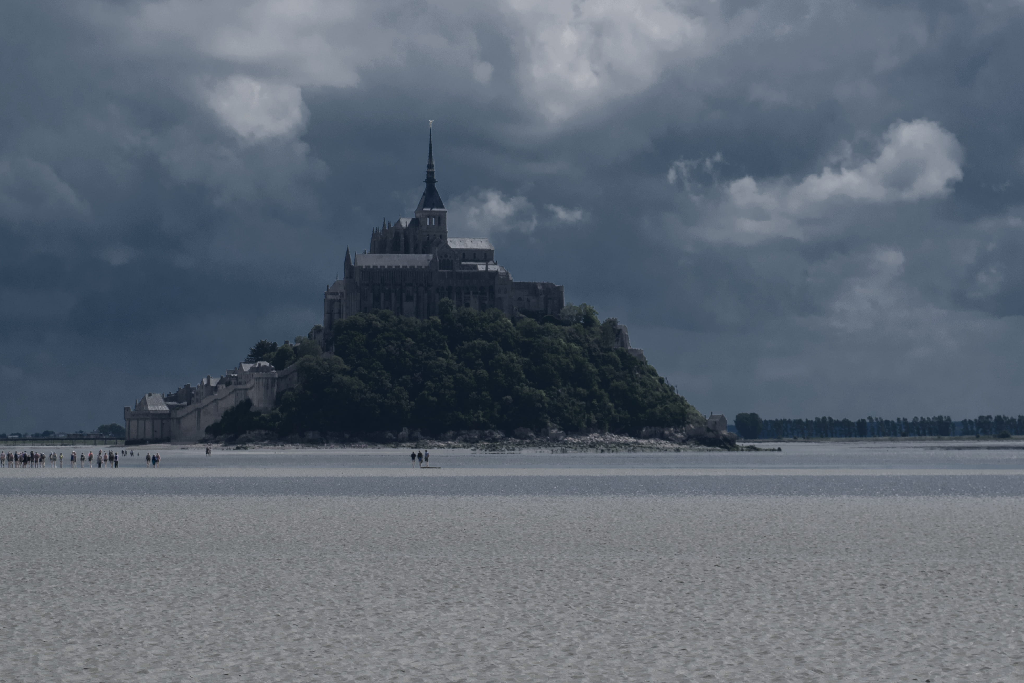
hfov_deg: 16.2
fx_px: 3605
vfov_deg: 10.8
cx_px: 446
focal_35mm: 127
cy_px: 211
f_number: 11
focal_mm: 55
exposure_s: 1/500
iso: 200
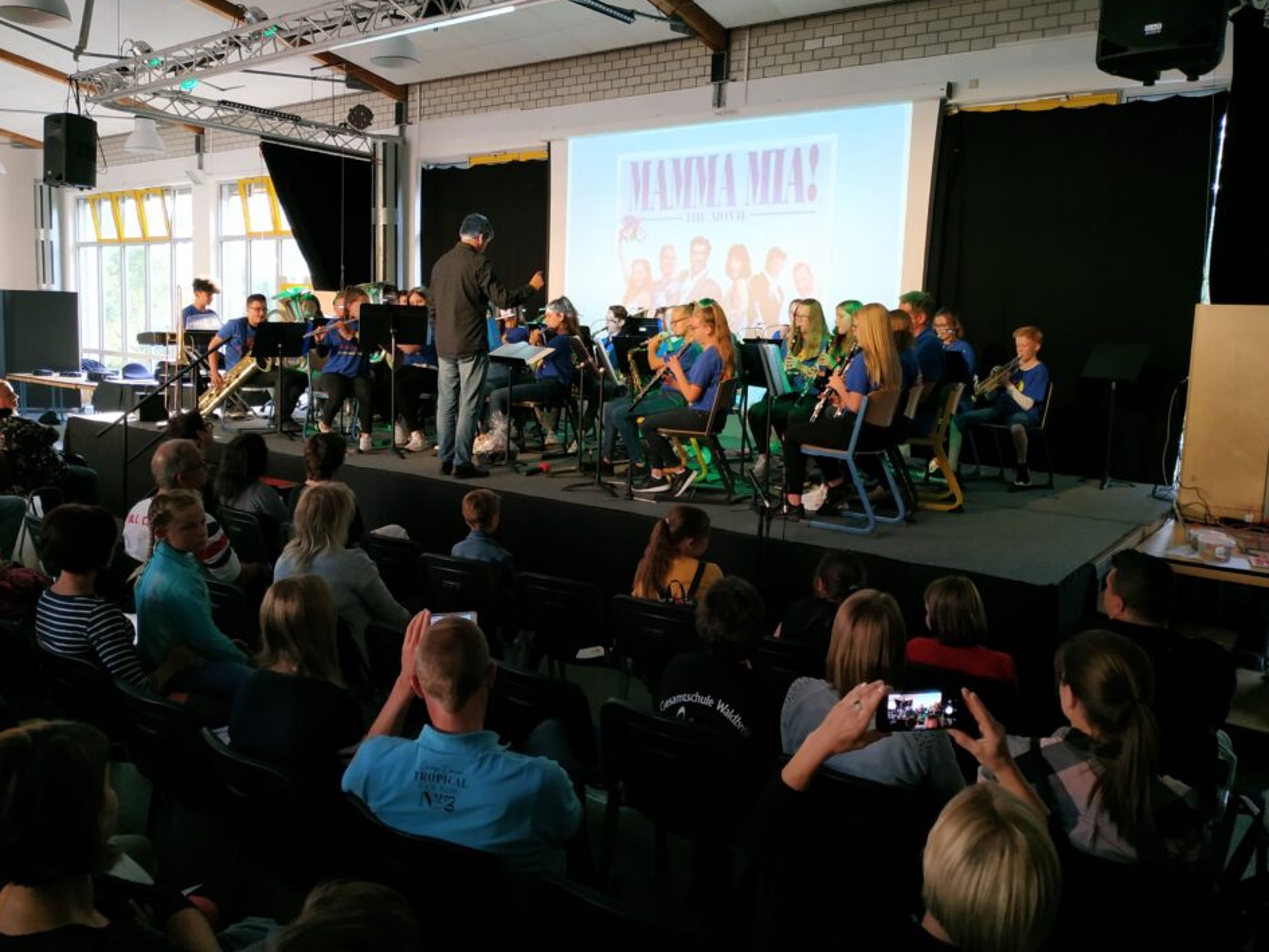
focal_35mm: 26
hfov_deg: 67.3
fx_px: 953
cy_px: 438
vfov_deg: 53.0
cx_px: 614
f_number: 1.9
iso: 250
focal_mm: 3.94
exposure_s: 1/25
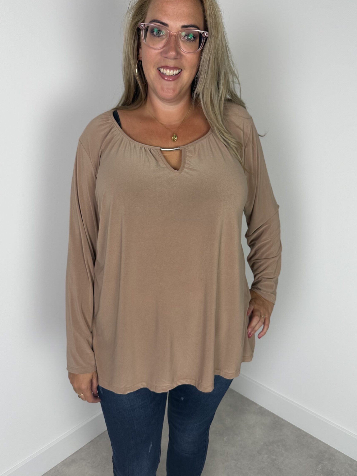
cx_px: 173
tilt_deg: -17.3
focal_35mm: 27
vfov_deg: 65.3
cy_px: 229
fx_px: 371
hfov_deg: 51.3
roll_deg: -0.9
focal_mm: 6.76
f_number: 1.78
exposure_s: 1/100
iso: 80
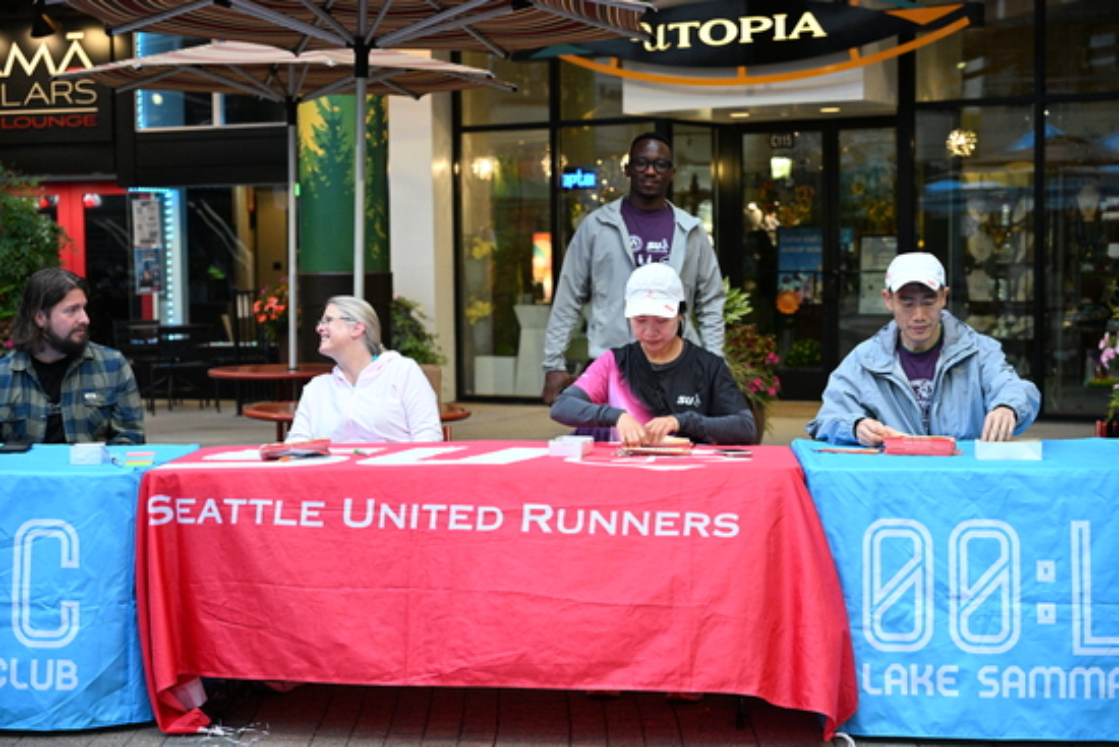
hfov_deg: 33.4
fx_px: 1865
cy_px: 374
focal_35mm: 60
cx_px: 560
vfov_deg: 22.6
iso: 6400
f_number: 4
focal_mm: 60
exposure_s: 1/500
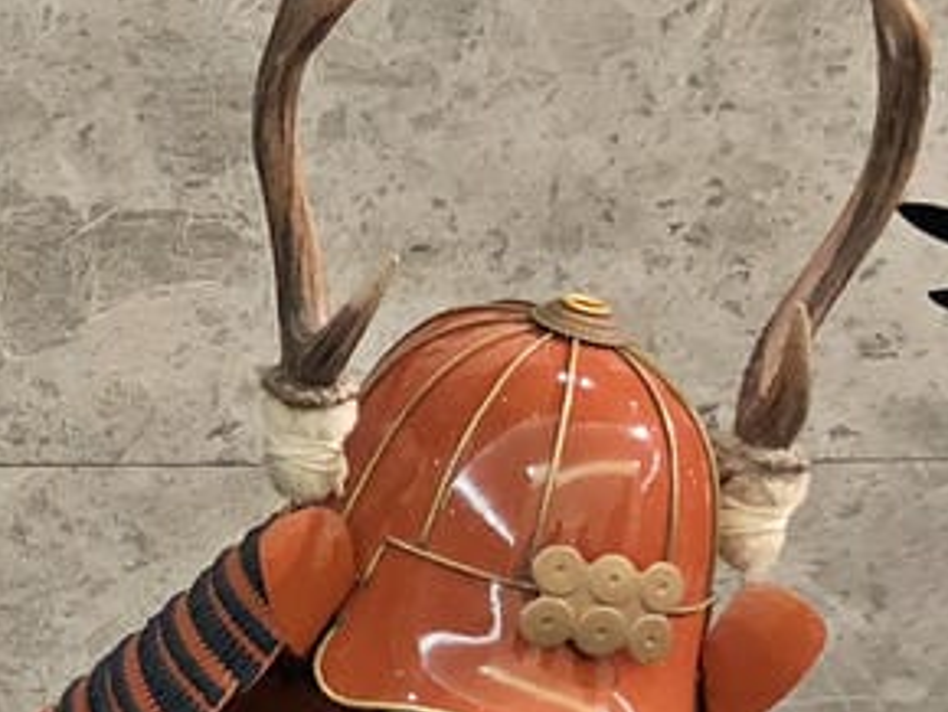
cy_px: 464
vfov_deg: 12.4
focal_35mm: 120
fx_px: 3289
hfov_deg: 14.0
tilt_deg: -17.1
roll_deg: -1.2
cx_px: -902
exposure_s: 1/15
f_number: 1.8
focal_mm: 3.99
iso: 80
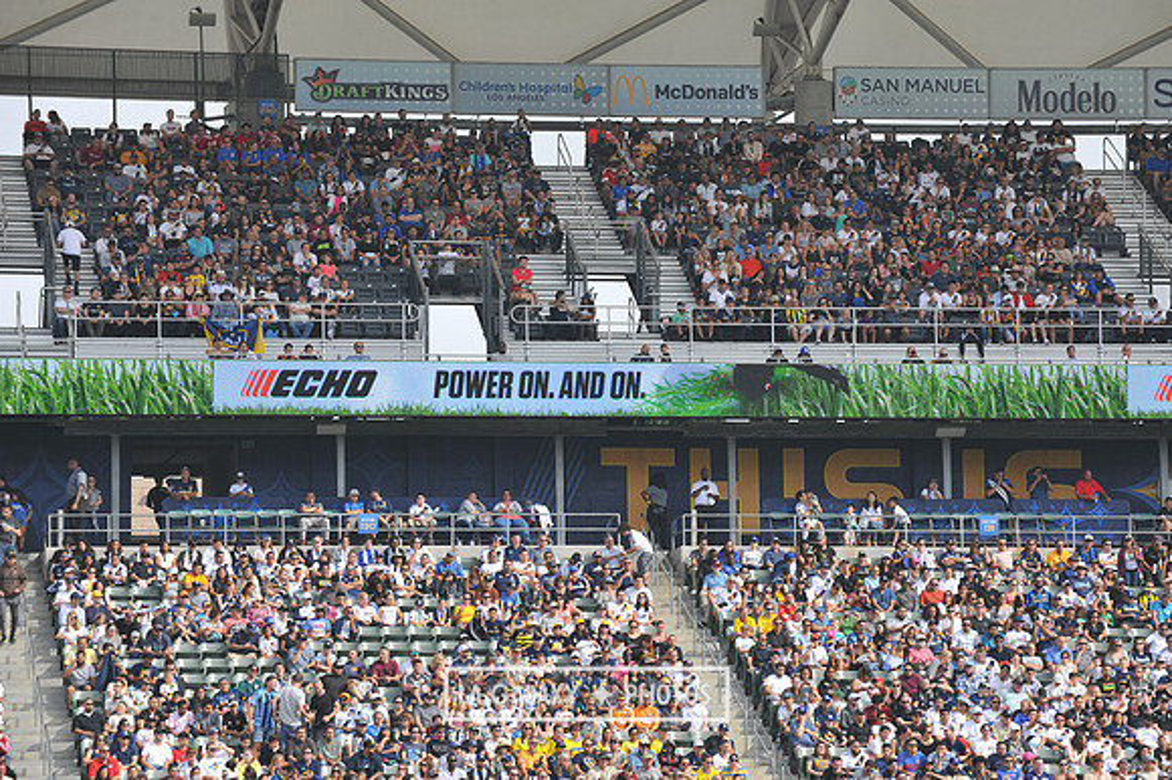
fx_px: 5206
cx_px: 586
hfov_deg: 12.8
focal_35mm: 160
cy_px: 390
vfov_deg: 8.6
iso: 250
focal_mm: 160
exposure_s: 1/320
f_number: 9
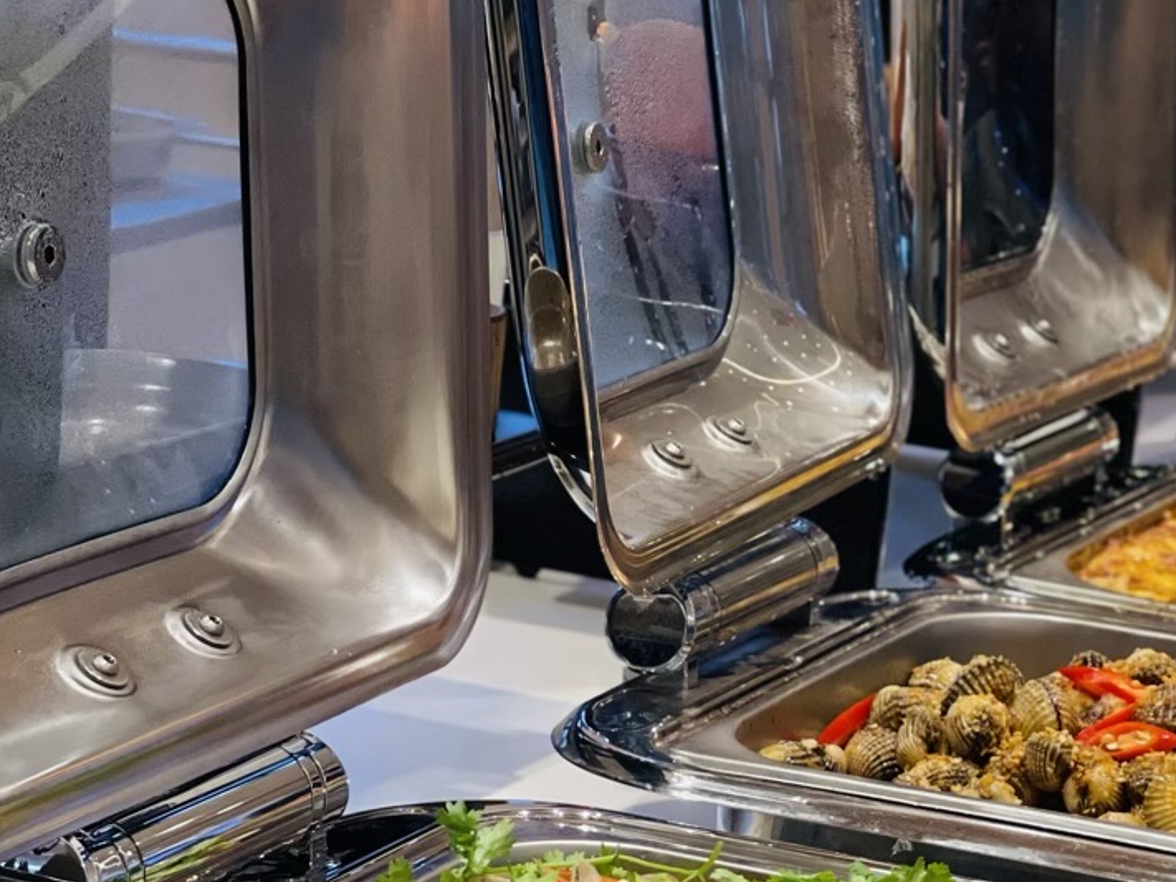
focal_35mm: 126
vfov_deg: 11.8
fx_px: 4280
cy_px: 566
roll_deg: -5.3
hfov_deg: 15.4
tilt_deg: -13.9
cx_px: 1092
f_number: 2.2
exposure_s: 1/50
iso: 160
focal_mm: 7.5
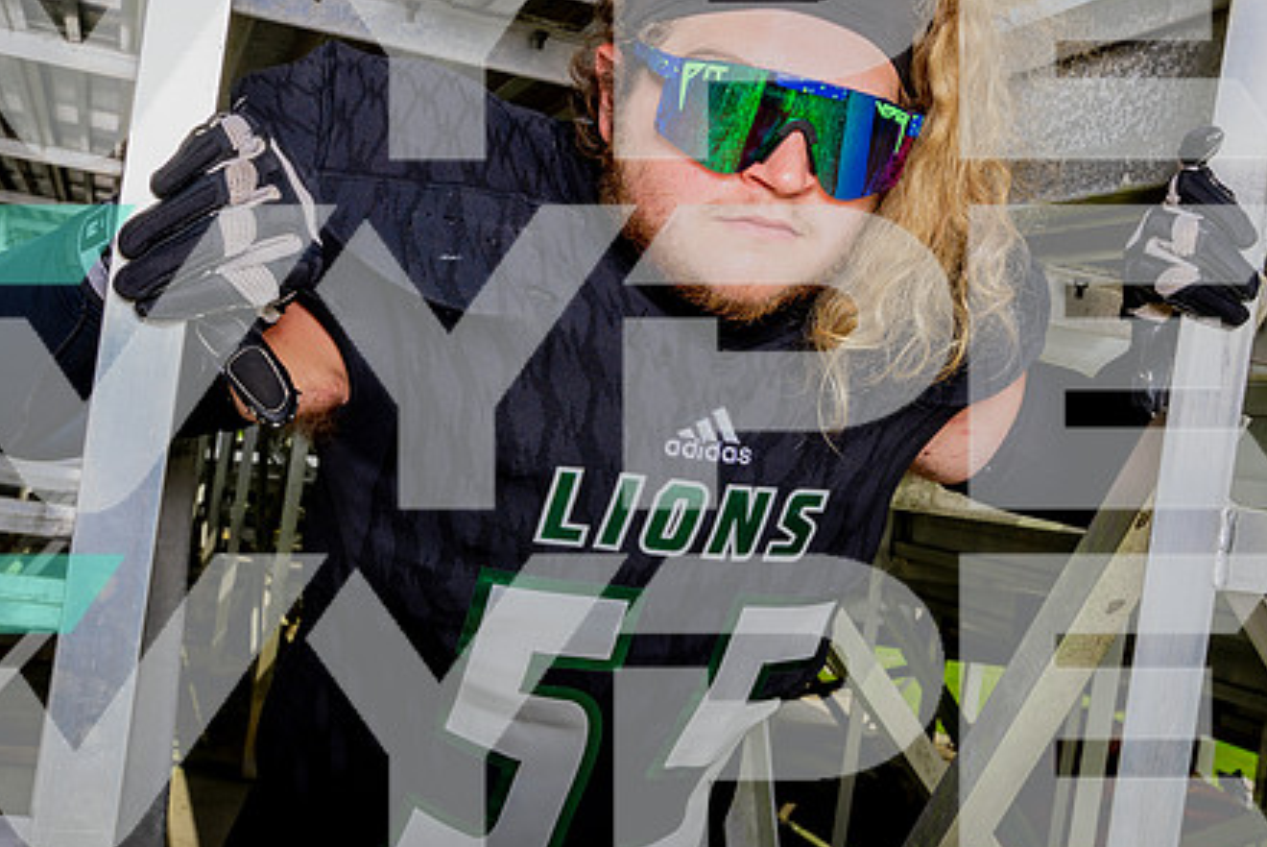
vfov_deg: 28.7
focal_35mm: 47
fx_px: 1655
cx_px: 641
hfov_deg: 41.9
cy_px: 420
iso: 200
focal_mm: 30
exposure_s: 1/250
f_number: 11
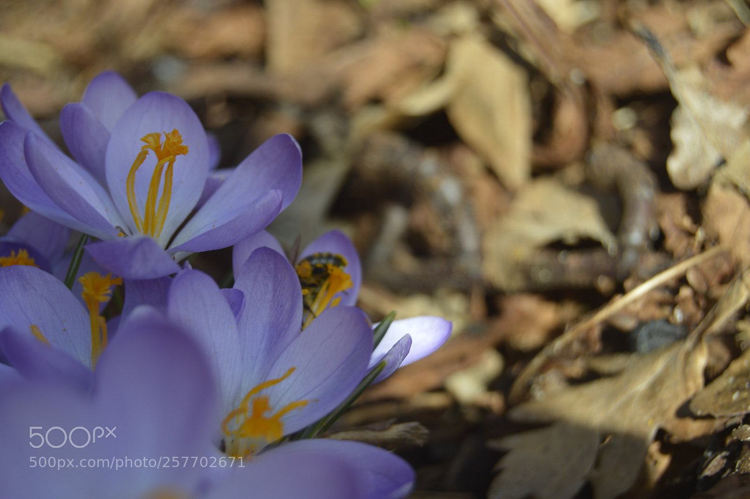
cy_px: 250
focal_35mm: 82
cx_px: 375
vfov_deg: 16.5
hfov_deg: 24.6
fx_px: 1717
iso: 100
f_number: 6.3
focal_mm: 55
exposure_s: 1/160
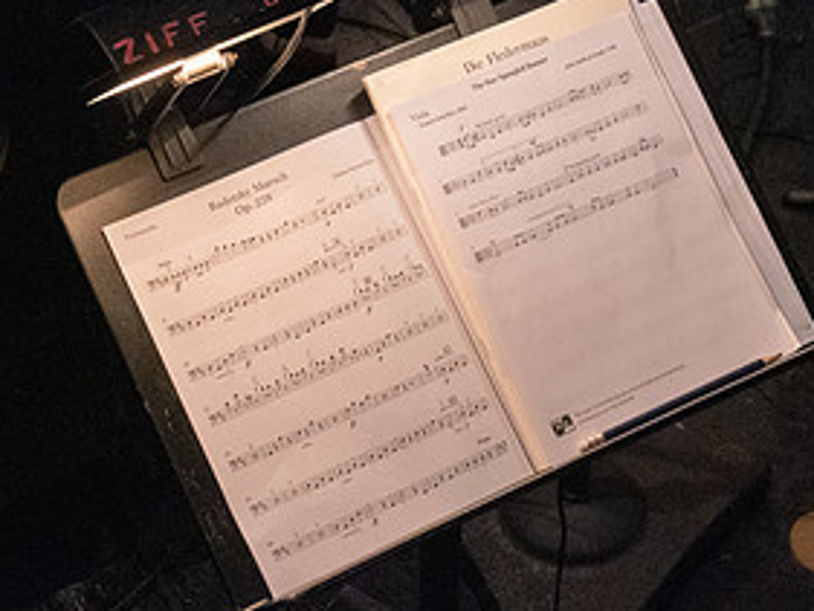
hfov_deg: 14.2
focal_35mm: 139
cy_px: 227
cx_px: 391
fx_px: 3270
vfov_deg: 10.7
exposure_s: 1/320
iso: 12800
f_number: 9
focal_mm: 70
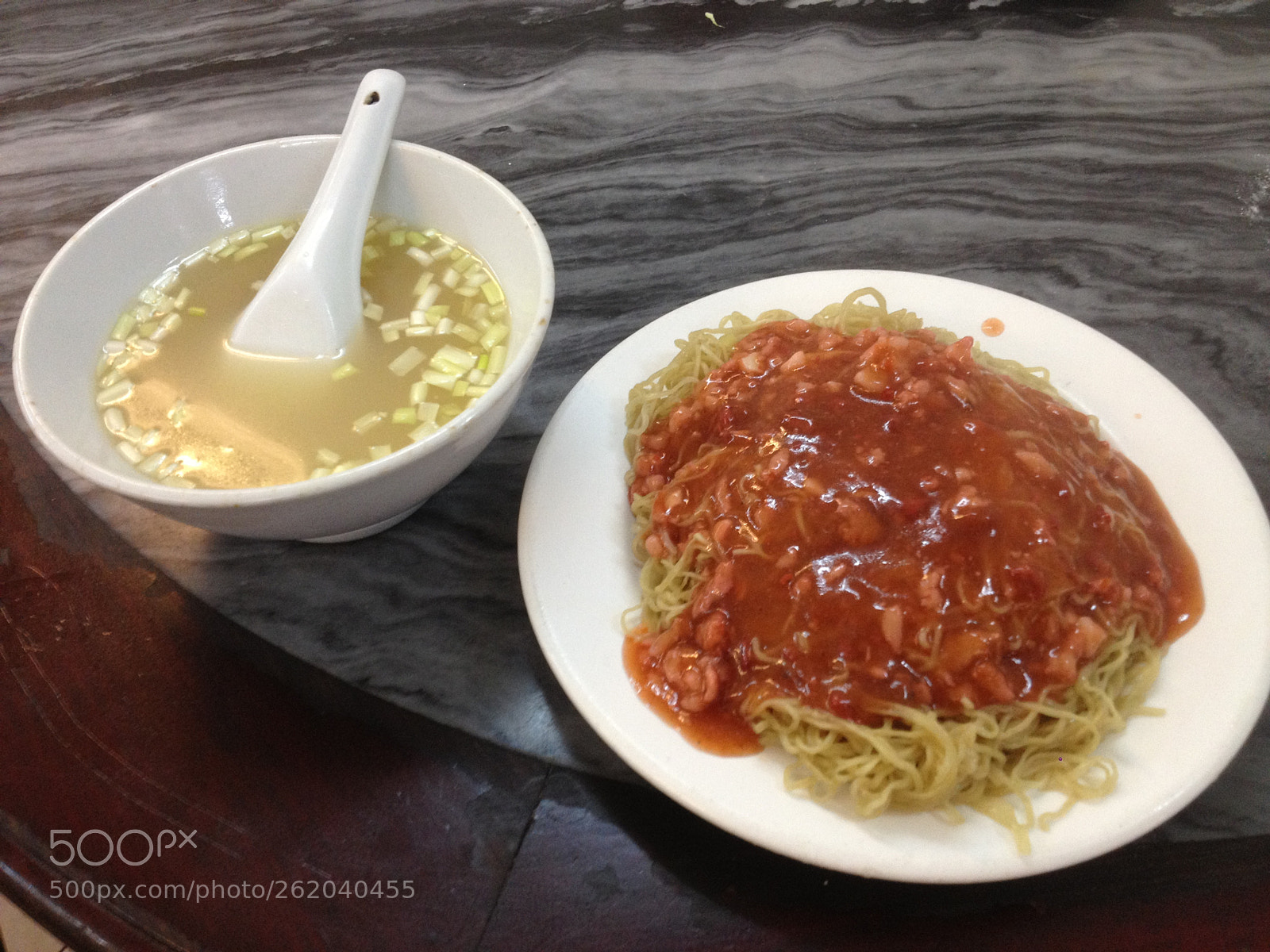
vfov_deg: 40.7
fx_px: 1284
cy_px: 476
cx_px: 635
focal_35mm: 35
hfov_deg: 52.6
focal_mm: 4.28
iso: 160
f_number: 2.4
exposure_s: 1/20
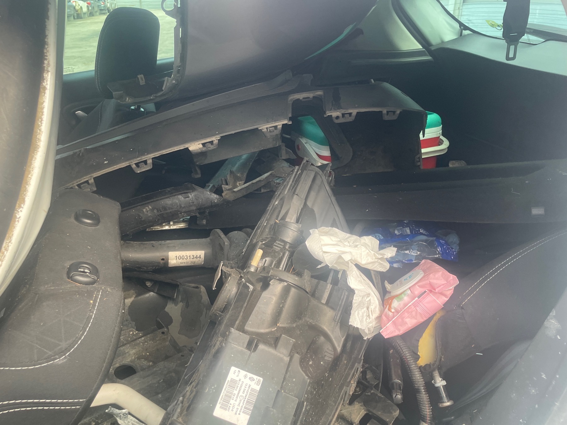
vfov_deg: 53.1
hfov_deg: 67.3
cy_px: 212
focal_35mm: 26
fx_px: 426
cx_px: 284
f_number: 1.6
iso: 80
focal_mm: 4.2
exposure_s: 1/121
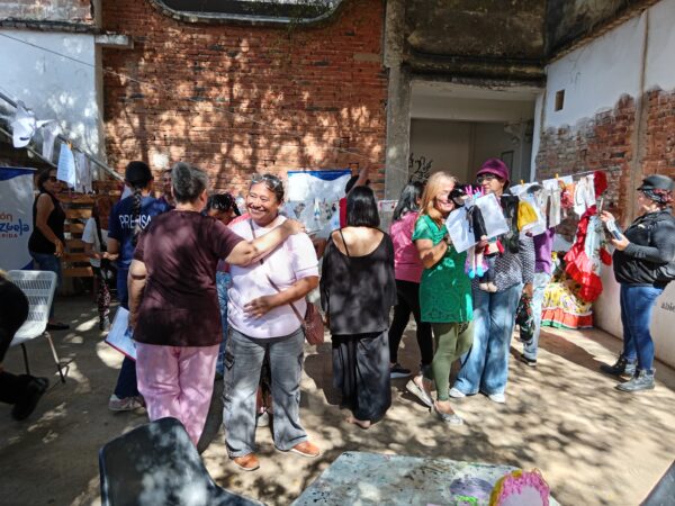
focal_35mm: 27
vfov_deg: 51.4
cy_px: 253
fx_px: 526
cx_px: 338
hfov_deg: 65.3
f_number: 1.9
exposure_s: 1/120
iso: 167
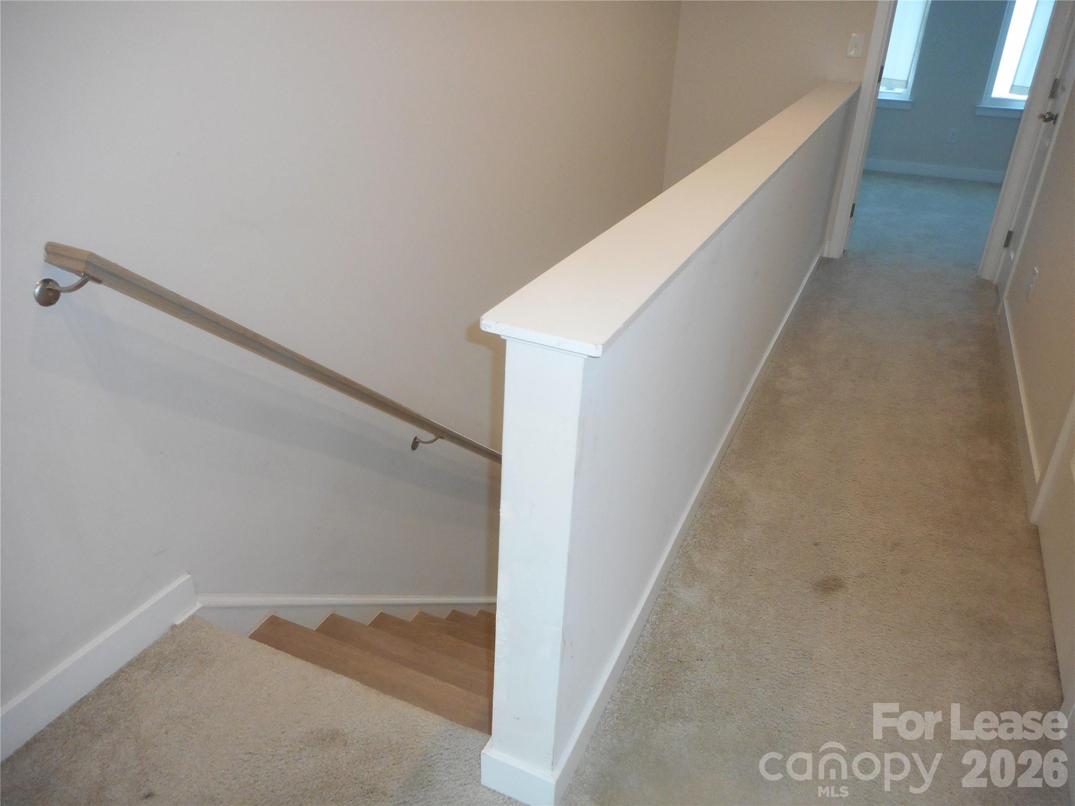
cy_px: 403
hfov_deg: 69.4
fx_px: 776
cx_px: 538
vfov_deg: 54.9
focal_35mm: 25
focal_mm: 4.5
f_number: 3.7
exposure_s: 1/25
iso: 220
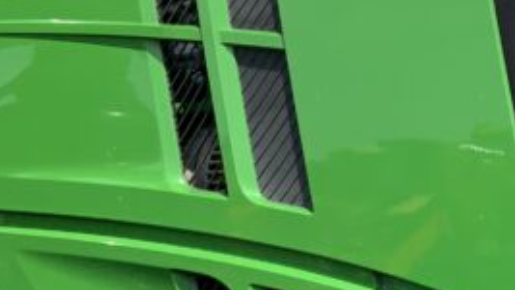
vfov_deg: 10.0
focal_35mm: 121
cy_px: 209
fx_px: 1652
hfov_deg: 17.1
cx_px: 579
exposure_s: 1/1342
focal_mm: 3
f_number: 1.8
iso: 16
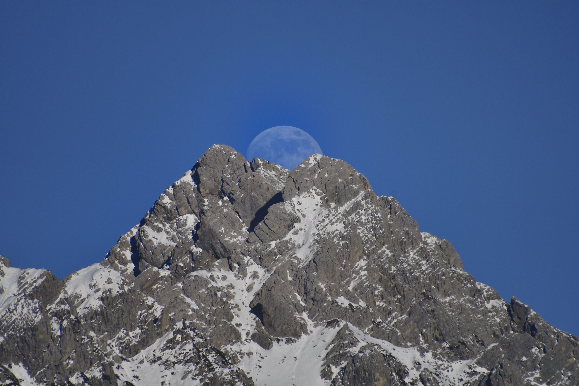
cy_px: 193
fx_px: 9649
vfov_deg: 2.3
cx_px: 290
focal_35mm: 600
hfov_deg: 3.4
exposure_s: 1/3200
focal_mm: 400
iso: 200
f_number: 7.1
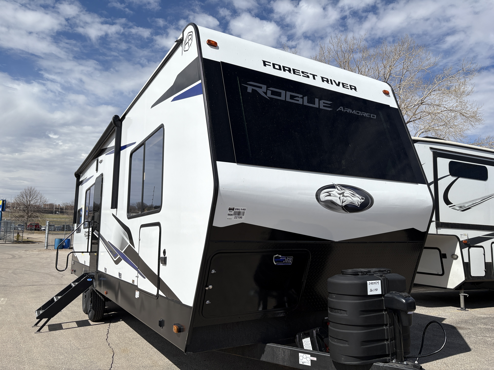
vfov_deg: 53.1
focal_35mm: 26
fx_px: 371
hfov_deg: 67.3
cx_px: 247
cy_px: 185
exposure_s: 1/6993
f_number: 1.6
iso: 50
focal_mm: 5.96
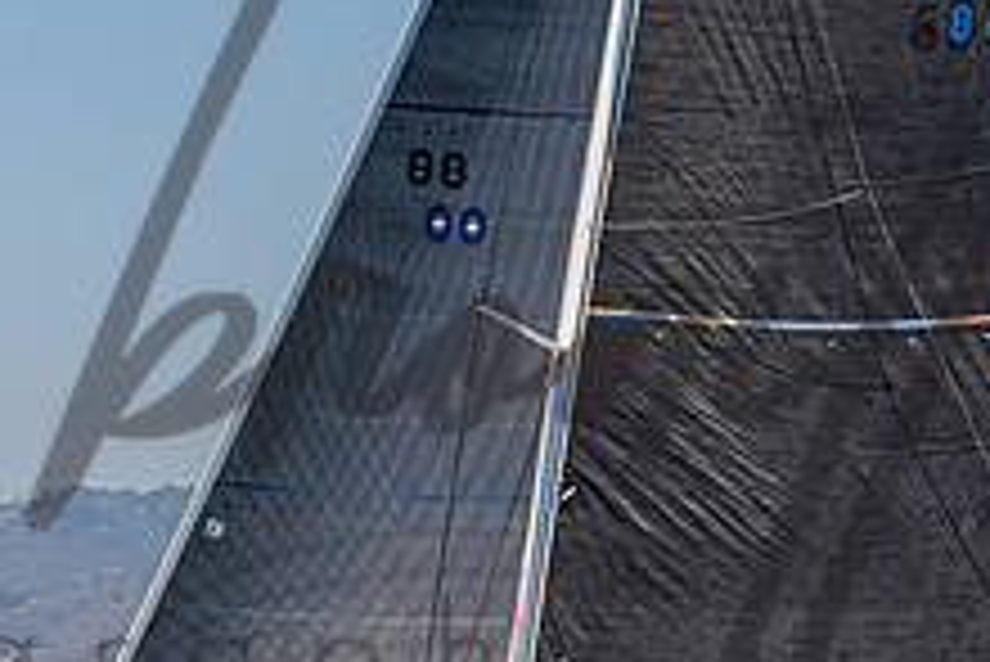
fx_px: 8503
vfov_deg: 4.4
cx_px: 758
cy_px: 636
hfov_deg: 6.7
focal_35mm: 309
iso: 500
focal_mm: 84
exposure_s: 1/2500
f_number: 8
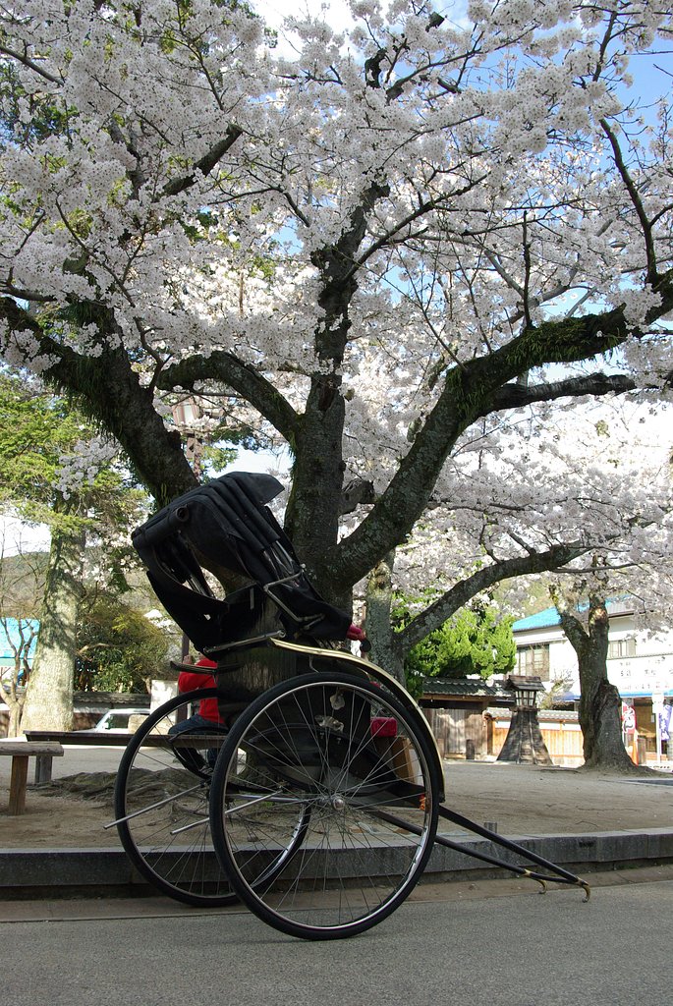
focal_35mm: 36
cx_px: 336
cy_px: 503
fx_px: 1007
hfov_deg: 37.0
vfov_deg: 53.1
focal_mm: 24
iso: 400
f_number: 8
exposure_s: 1/250
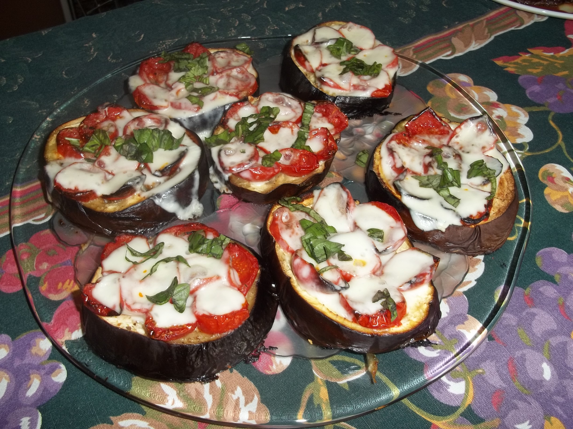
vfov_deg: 39.7
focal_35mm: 36
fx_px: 596
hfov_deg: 51.4
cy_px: 214
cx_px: 286
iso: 64
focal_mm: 6.5
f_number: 3.1
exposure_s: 1/30
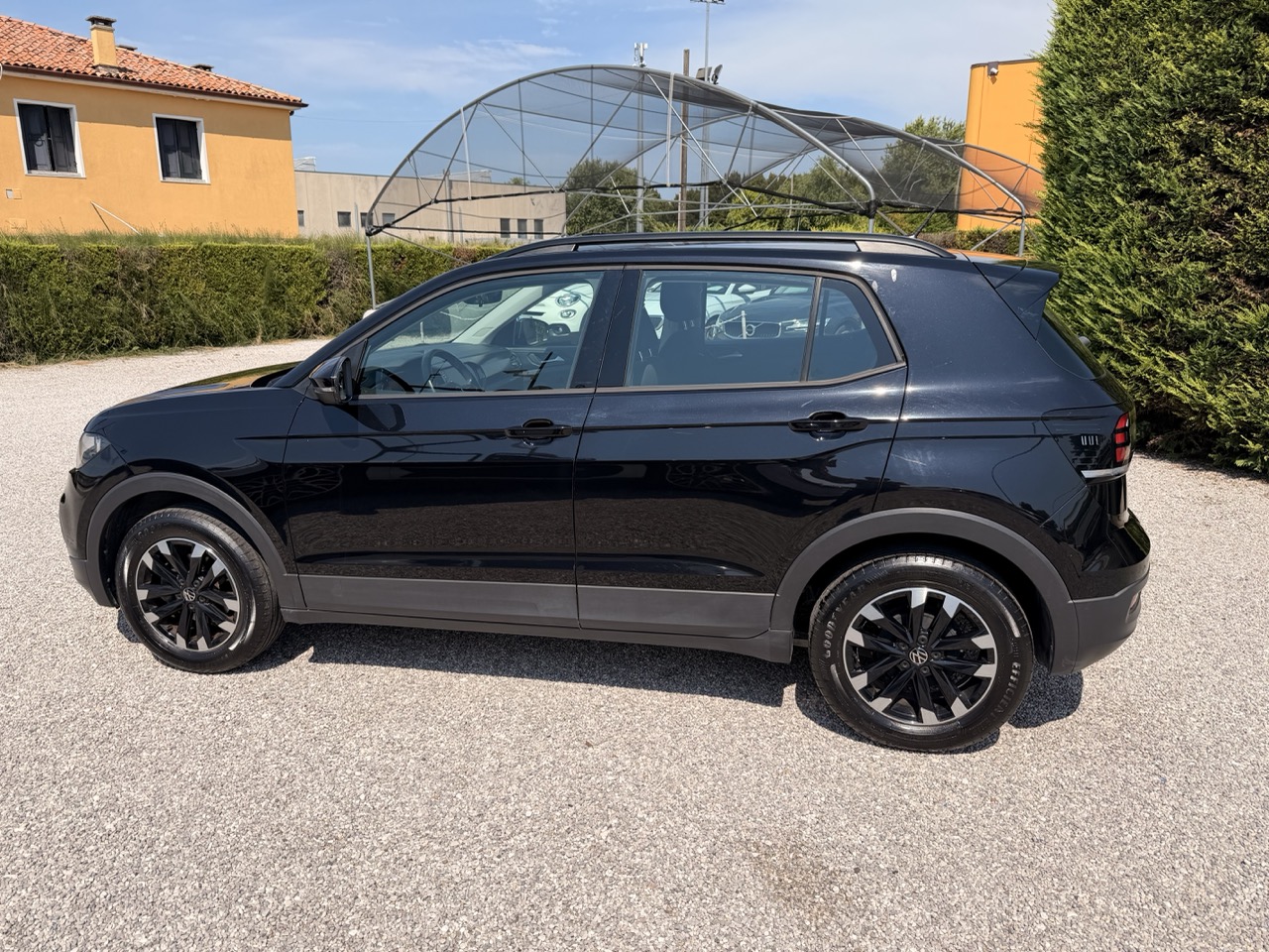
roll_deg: +0.0
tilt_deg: -14.2
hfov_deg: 71.6
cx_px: 634
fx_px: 880
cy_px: 476
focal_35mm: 24
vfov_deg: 56.8
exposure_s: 1/5319
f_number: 1.78
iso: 80
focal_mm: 6.76
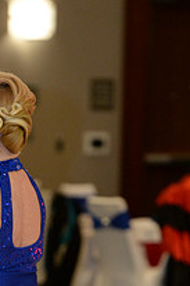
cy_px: 382
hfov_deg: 3.0
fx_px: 3679
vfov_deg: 4.4
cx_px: -45
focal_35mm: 464
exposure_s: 1/250
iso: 3200
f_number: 3.5
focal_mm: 165
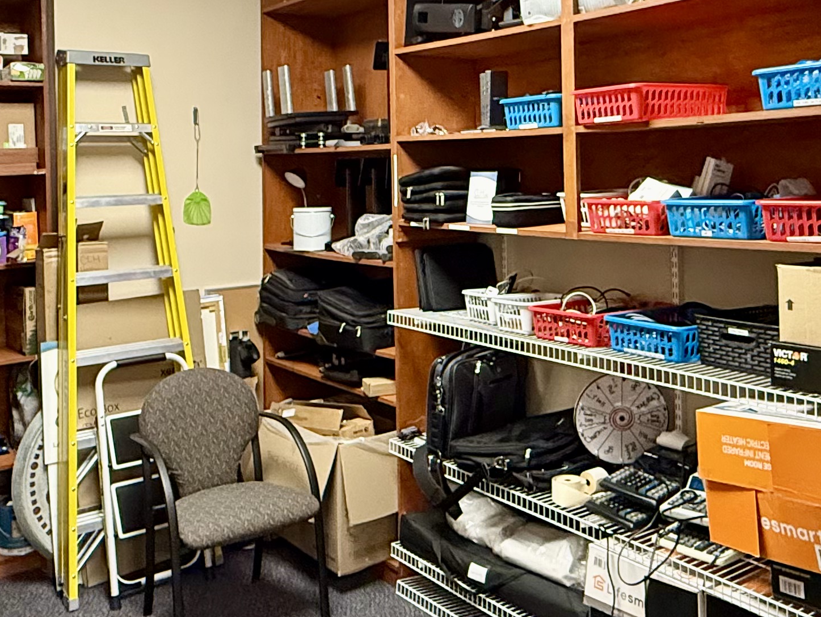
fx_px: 925
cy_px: 163
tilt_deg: +0.6
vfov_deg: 36.1
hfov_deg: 47.7
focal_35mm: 39
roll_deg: +0.6
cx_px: 477
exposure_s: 1/60
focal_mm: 2.22
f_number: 2.2
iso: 640
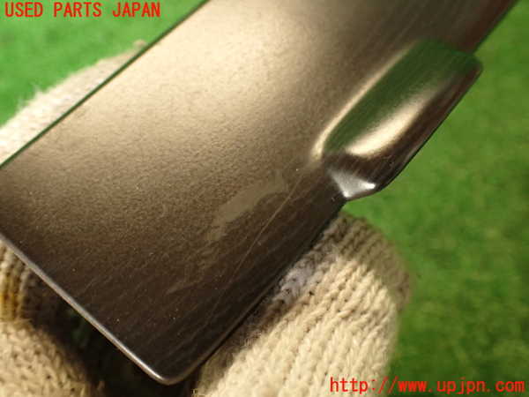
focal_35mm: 32
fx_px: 489
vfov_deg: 44.2
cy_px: 198
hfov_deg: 56.8
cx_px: 264
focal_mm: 5.79
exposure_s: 1/30
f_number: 2.4
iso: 250
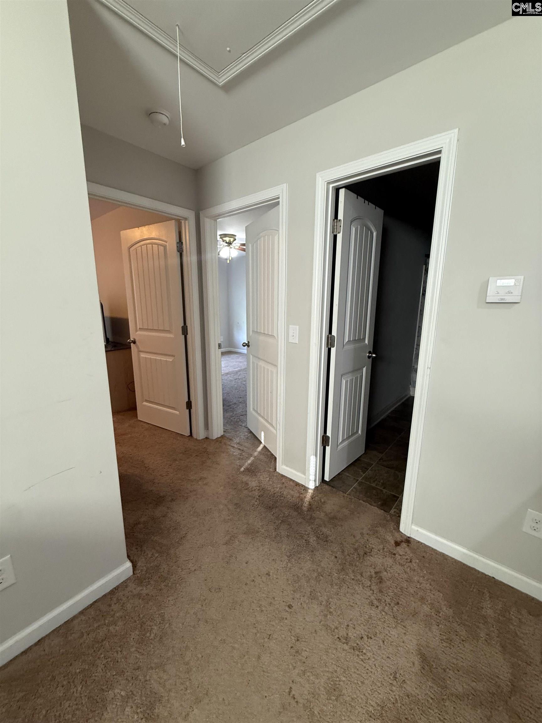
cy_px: 362
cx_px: 271
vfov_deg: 102.1
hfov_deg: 85.7
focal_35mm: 14
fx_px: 292
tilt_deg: -10.6
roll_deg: -2.0
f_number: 2.2
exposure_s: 1/60
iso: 250
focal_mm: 2.22
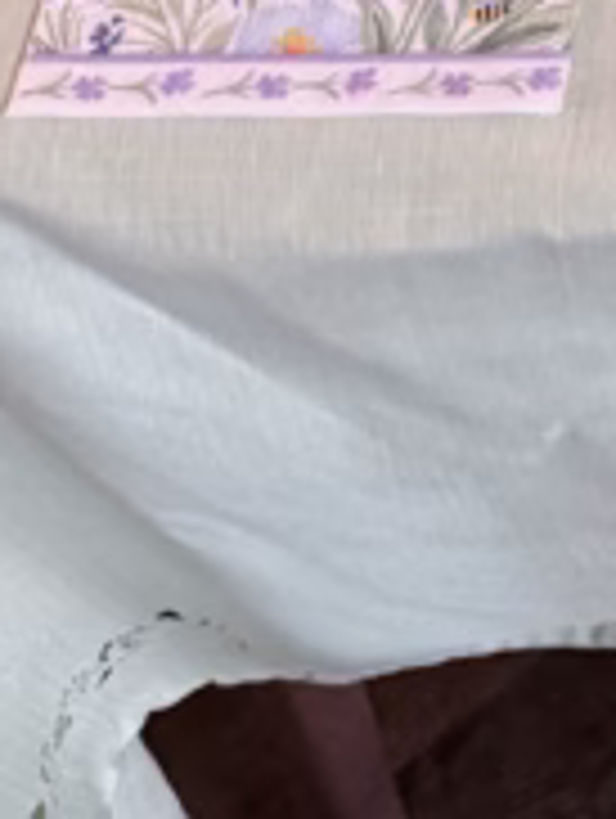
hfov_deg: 9.9
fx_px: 3196
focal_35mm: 135
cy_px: -747
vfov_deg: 12.9
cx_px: 1367
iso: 320
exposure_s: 1/60
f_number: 1.78
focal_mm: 6.76
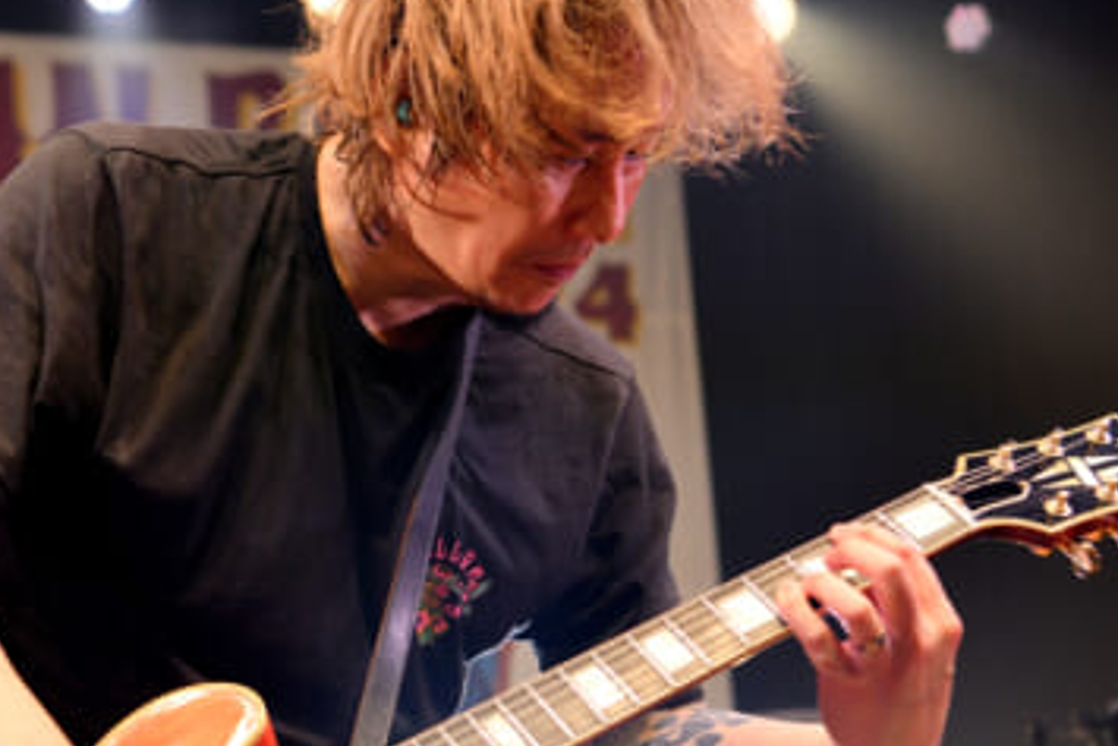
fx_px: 2361
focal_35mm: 76
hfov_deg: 26.5
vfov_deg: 17.8
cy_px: 608
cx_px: 375
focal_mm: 45
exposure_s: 1/640
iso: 800
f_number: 4
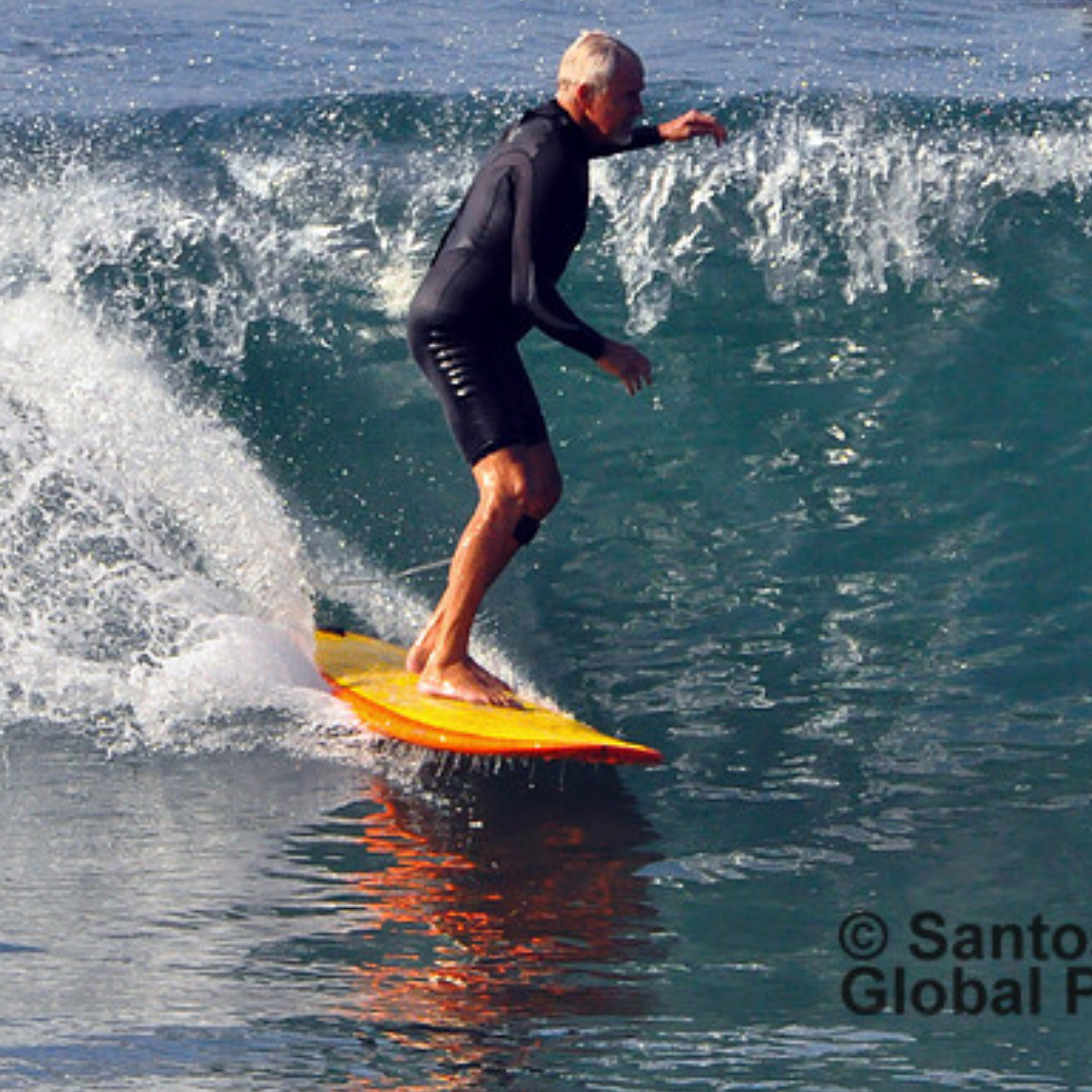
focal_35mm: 866
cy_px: 546
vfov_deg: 2.0
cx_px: 796
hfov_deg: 2.0
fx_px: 30908
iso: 1250
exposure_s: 1/500
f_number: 20
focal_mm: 450
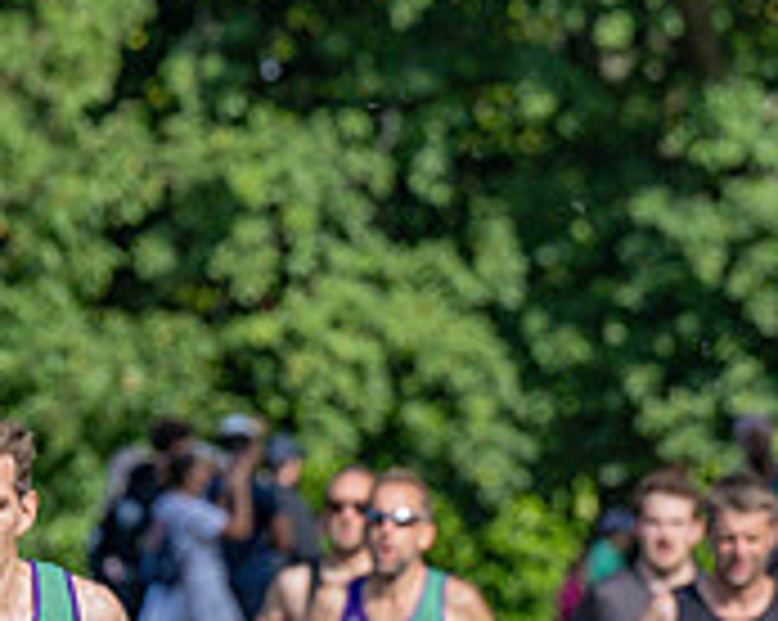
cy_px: 909
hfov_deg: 2.8
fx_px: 15801
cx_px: -344
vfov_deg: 2.2
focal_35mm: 687
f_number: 4
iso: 400
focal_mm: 125
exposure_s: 1/3200
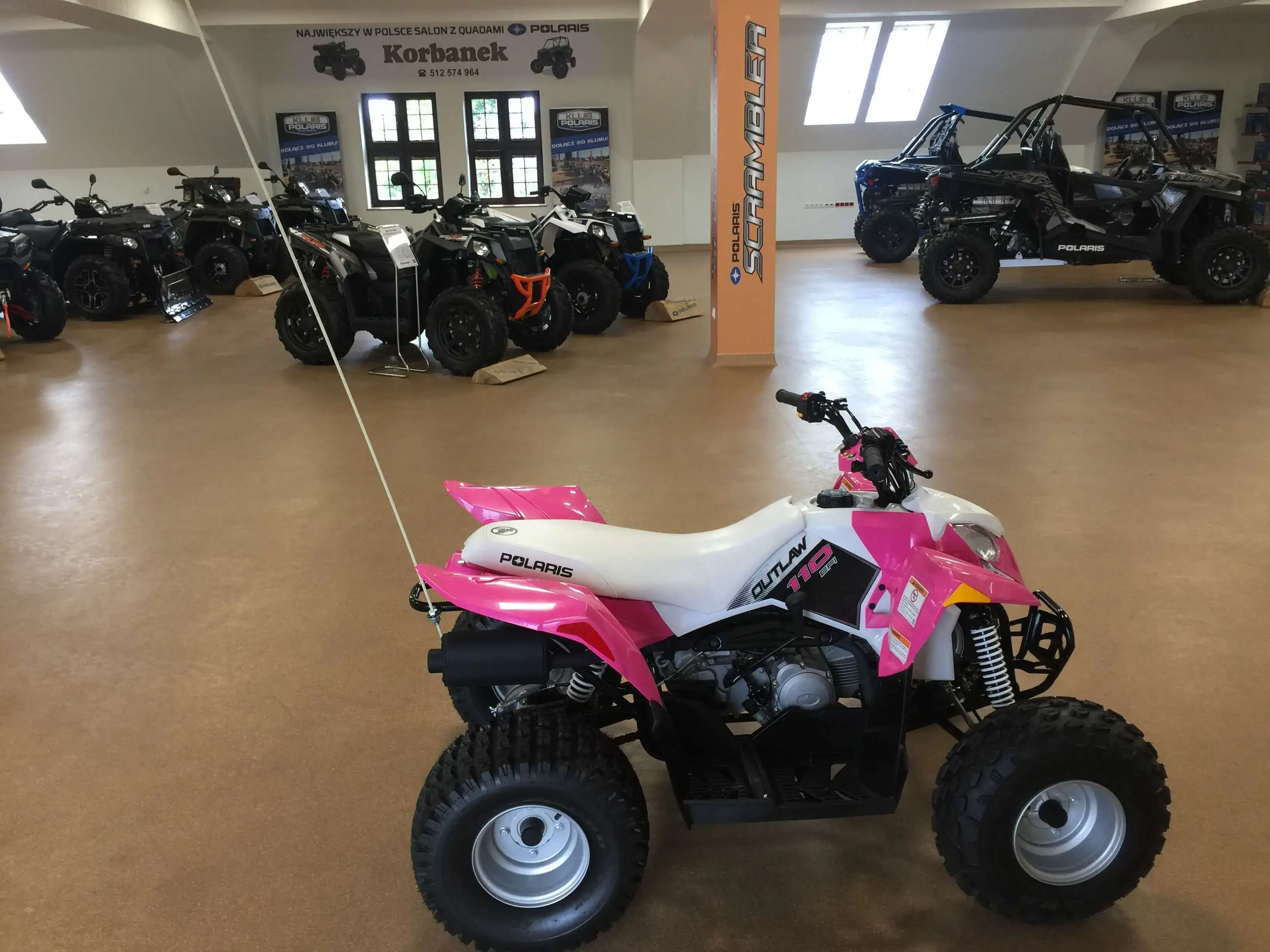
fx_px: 1064
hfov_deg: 61.7
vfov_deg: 48.2
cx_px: 635
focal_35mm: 29
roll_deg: +0.2
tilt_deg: -17.1
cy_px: 476
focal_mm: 4.15
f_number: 2.2
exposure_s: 1/17
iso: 40
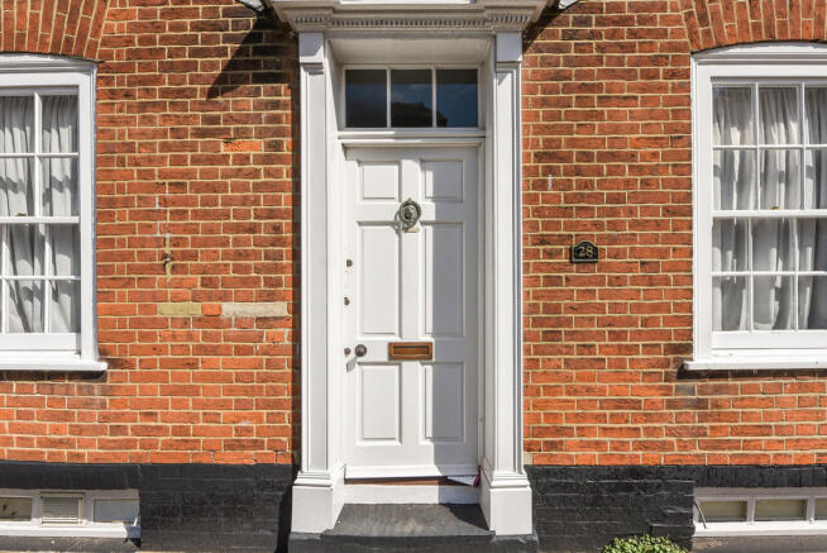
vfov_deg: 67.5
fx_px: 414
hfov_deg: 90.0
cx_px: 414
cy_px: 276
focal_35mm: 18
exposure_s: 1/3200
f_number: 8
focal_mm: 18
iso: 400
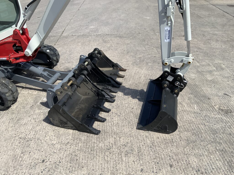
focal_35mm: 29
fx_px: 196
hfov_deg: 61.7
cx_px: 117
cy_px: 88
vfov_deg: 48.2
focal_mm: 3
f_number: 1.8
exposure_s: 1/1577
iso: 16
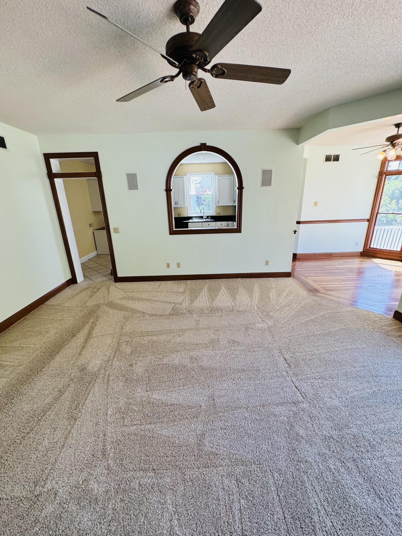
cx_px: 201
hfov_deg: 85.7
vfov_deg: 102.1
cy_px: 268
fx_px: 217
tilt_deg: -16.5
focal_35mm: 14
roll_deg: +3.6
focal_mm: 2.22
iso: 125
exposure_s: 1/120
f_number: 2.2
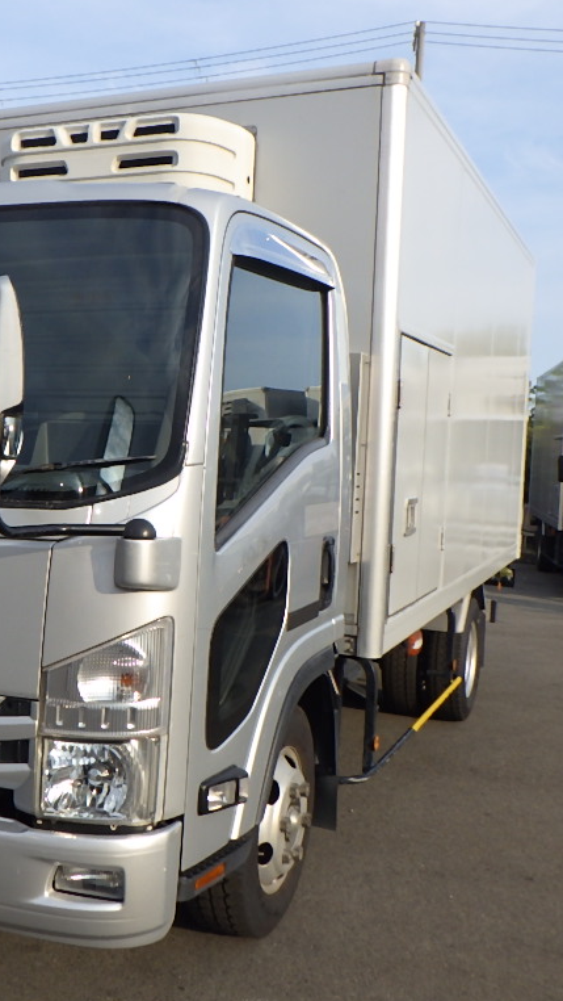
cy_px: 502
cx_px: 91
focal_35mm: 41
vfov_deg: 49.4
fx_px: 1087
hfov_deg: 28.2
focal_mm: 5
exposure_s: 1/640
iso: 125
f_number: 4.2
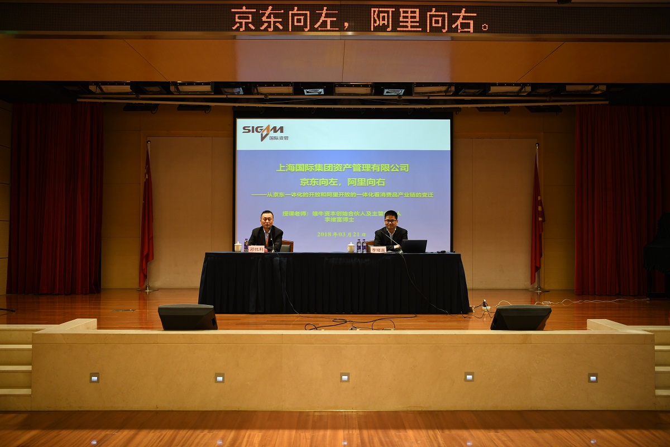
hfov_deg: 58.7
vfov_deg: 41.1
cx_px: 335
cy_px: 224
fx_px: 596
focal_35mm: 32
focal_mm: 32
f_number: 2.8
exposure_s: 1/80
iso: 1000
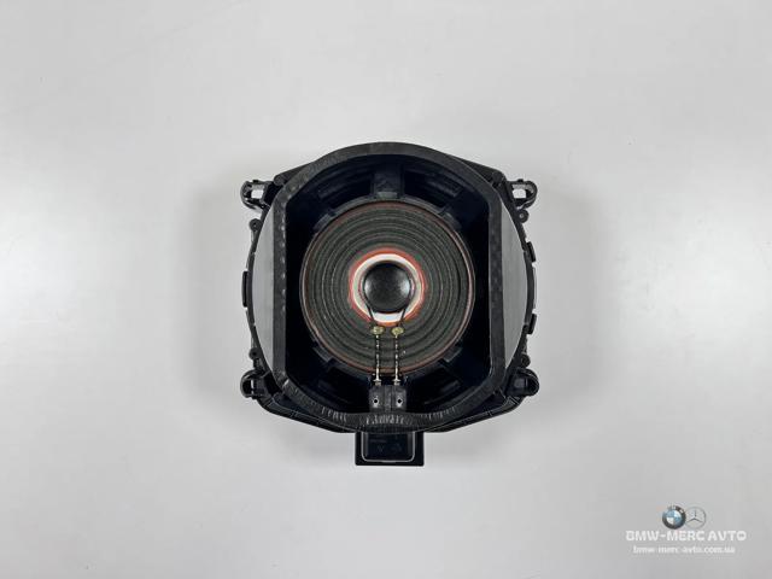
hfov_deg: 67.3
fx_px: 580
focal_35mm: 26
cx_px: 386
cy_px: 290
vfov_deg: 53.1
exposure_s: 1/100
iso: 80
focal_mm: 5.7
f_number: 1.5
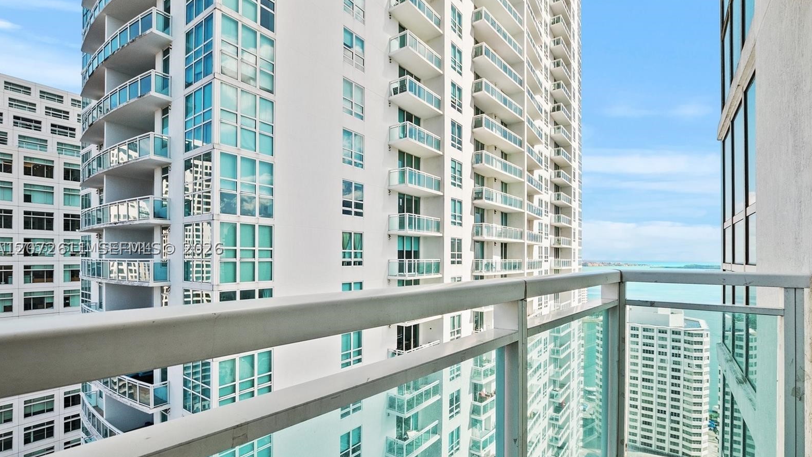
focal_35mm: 16
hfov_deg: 99.4
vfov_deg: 67.0
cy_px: 248
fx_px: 345
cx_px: 404
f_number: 8
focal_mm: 10
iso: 200
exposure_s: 1/400
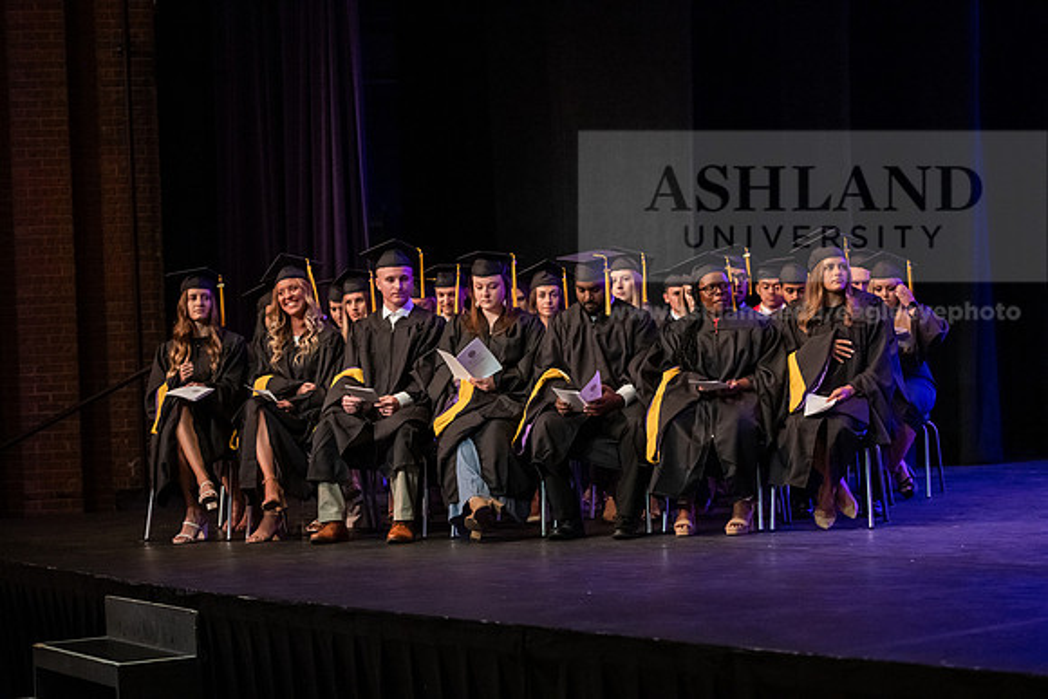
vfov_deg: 16.7
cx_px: 524
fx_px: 2388
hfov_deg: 24.8
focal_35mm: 82
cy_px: 350
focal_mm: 82
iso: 4000
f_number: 3.2
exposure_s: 1/200
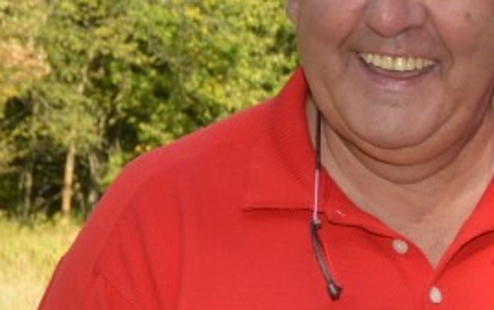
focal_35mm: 277
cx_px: 1030
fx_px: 3732
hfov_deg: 7.3
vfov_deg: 4.7
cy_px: 399
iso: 400
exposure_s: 1/250
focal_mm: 45
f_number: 11
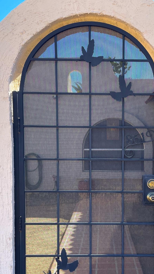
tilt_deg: -3.5
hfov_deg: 22.5
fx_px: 385
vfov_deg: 38.9
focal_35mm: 53
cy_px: 172
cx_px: 110
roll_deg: +0.2
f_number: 1.6
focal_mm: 4.2
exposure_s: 1/1825
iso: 32
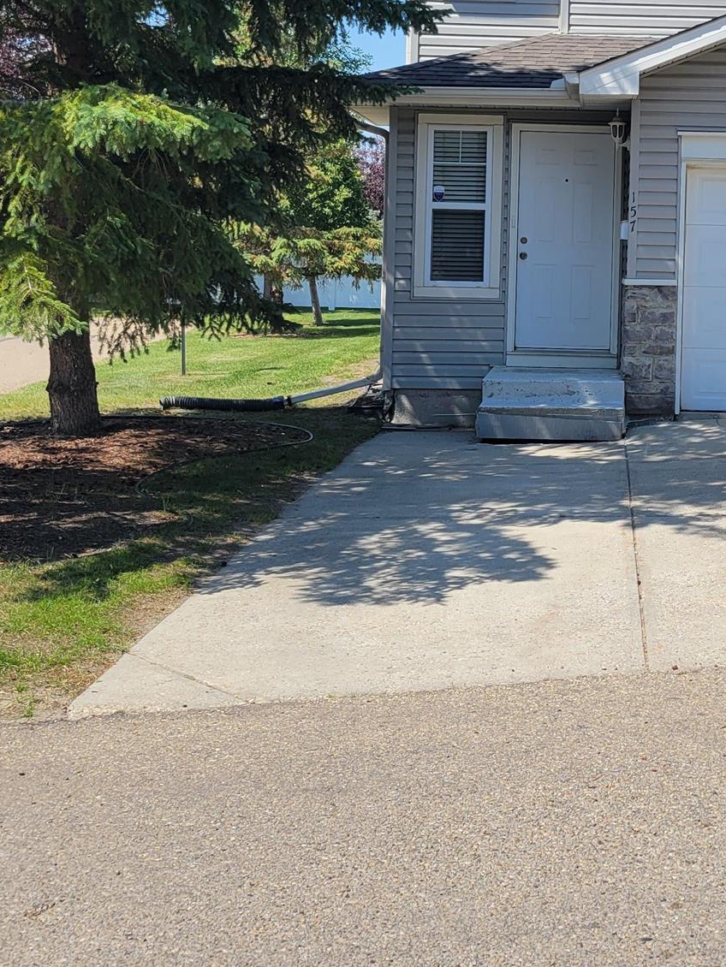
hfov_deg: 26.9
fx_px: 1482
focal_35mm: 53
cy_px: 217
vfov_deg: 35.2
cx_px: 597
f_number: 1.8
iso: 40
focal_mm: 5.4
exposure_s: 1/1765
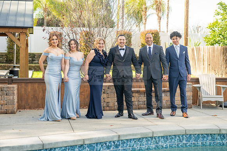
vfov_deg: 27.0
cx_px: 114
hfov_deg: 39.6
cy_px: 76
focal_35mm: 50
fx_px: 315
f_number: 4.5
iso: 200
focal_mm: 50
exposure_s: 1/200
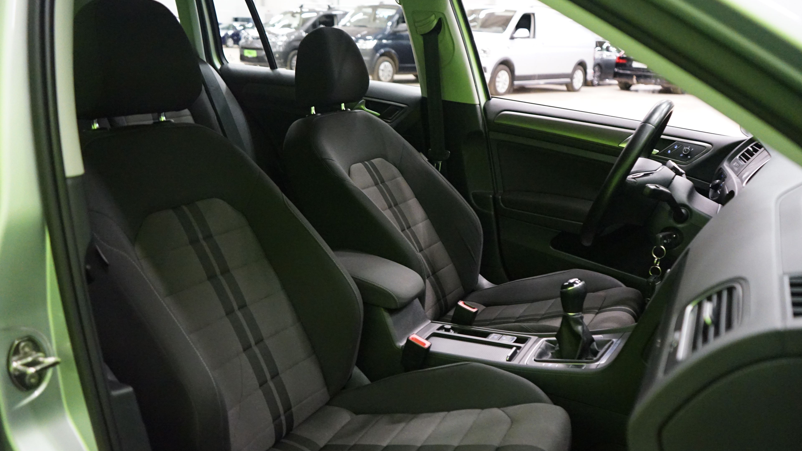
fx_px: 638
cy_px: 266
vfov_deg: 38.8
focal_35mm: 30
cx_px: 407
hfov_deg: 64.3
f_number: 3.5
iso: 6400
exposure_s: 1/40
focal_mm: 28
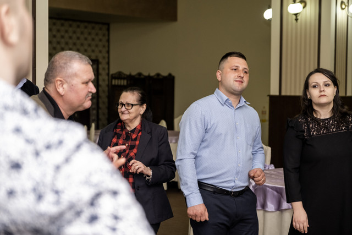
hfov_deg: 24.5
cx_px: 176
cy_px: 118
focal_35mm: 83
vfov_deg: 16.5
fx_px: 812
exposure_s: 1/125
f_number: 2.8
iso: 1250
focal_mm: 55
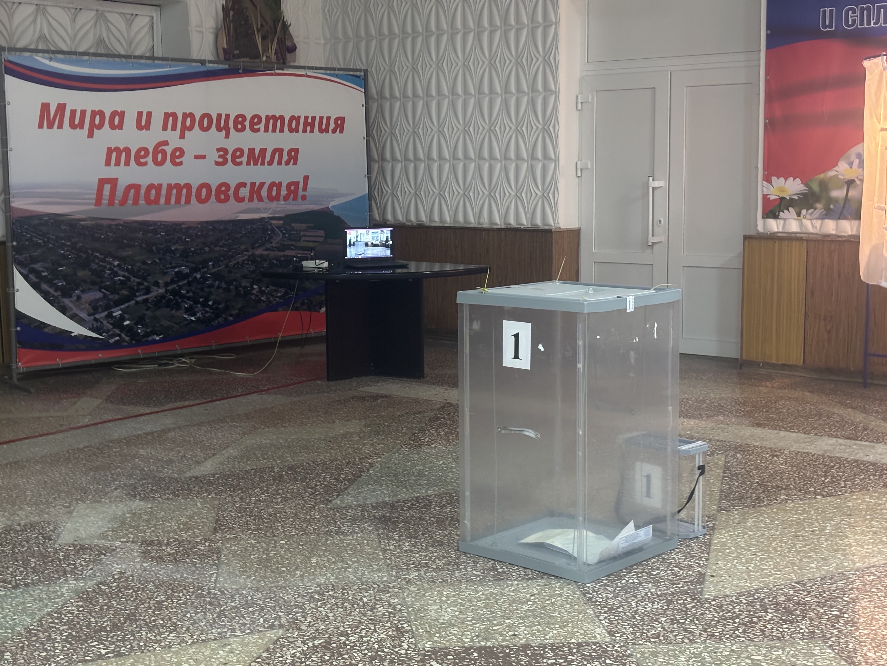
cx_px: 444
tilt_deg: -8.1
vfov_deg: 28.0
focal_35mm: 52
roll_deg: -0.2
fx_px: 1332
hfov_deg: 36.8
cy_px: 333
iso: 250
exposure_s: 1/25
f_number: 1.6
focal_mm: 5.96
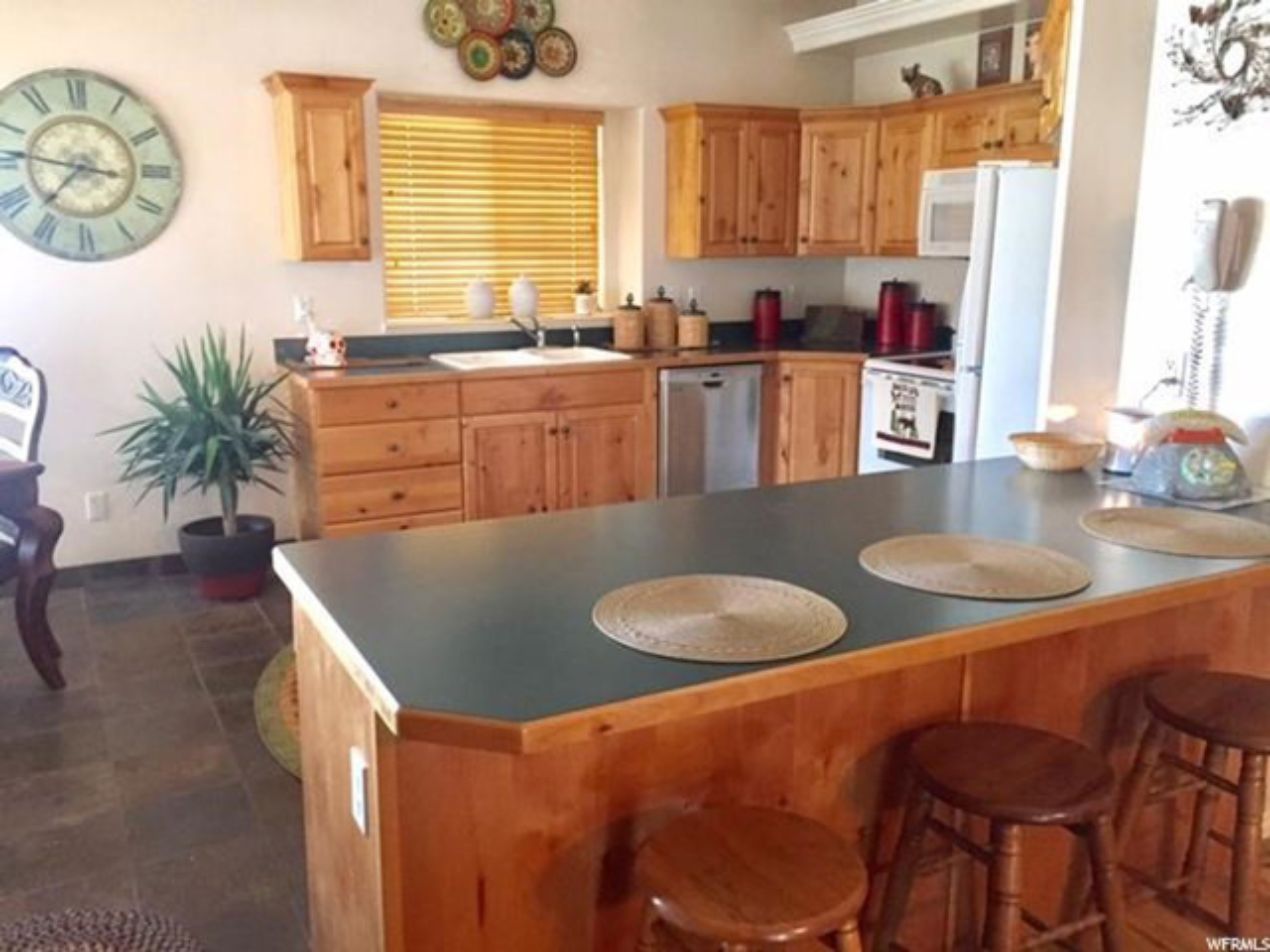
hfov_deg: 61.7
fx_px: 1064
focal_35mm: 29
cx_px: 635
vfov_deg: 48.2
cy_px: 476
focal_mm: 4.15
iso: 200
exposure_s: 1/30
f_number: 2.2
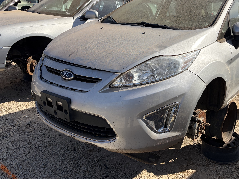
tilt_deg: -15.6
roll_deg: -0.5
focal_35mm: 36
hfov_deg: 50.9
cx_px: 149
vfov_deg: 39.3
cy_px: 65
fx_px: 249
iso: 50
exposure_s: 1/3831
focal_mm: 5.96
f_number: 1.6
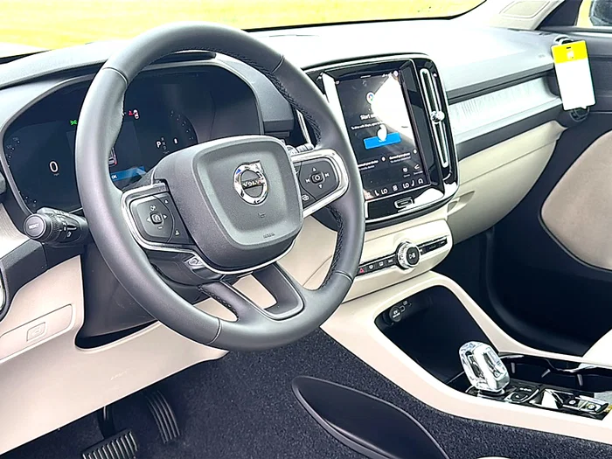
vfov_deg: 38.7
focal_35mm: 37
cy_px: 230
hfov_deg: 50.1
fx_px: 654
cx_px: 306
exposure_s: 1/327
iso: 80
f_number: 1.78
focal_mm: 6.86
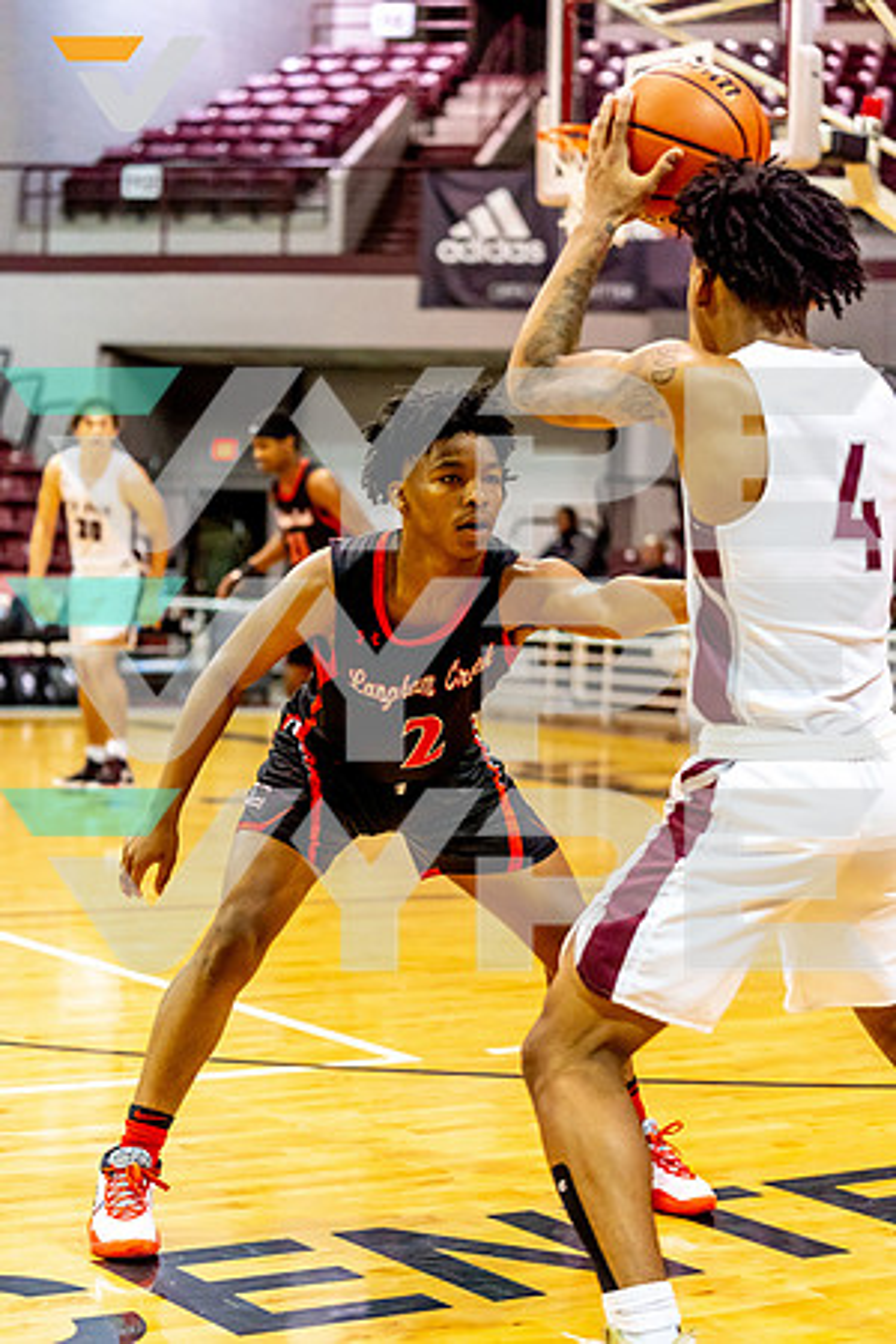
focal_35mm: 70
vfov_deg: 28.8
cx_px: 448
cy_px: 672
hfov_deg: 19.5
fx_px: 2613
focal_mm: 70
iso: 3200
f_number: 2.8
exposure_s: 1/1250
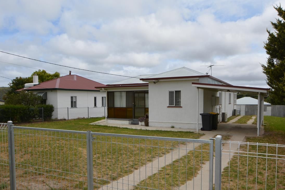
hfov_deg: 64.1
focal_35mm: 29
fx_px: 228
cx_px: 144
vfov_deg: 45.2
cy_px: 111
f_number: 11
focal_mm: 13
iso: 100
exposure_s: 1/200
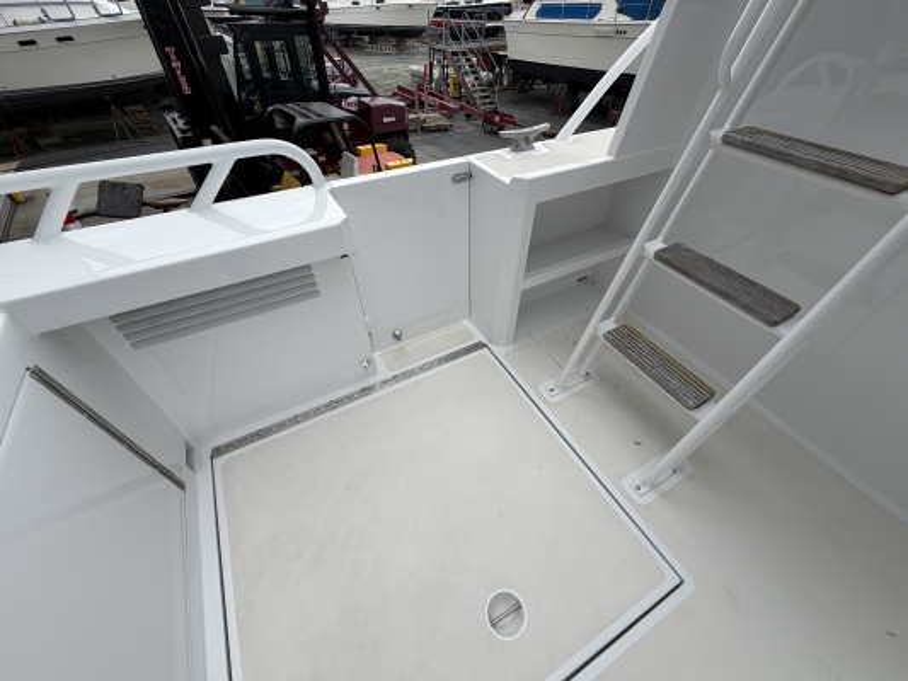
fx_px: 367
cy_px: 340
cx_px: 454
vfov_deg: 85.7
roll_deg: -2.1
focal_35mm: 14
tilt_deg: -44.1
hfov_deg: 102.1
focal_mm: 2.22
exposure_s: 1/770
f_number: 2.2
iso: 40
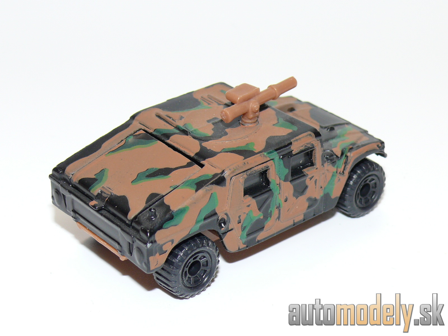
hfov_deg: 21.1
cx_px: 224
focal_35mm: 93
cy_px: 168
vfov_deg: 15.9
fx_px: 1204
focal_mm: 12.7
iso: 100
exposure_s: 1/30
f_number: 4
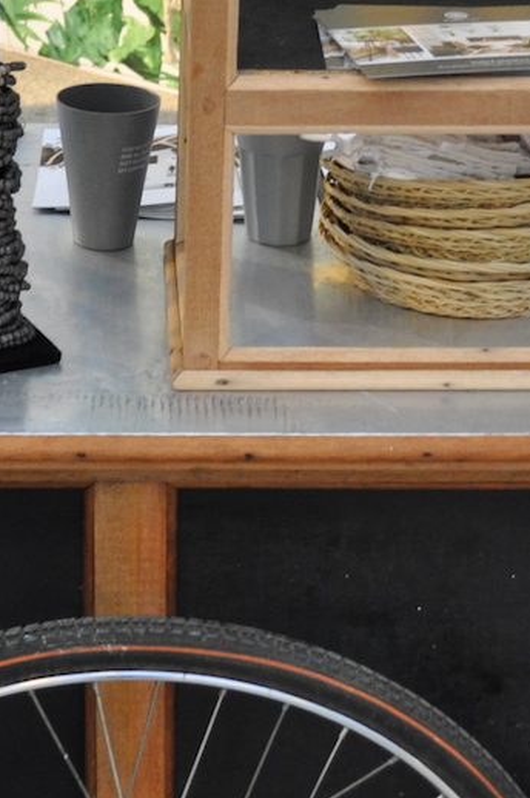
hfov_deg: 14.2
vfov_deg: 21.1
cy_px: 236
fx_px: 2126
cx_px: 153
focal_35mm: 96
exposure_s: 1/40
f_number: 4
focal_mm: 22
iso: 800
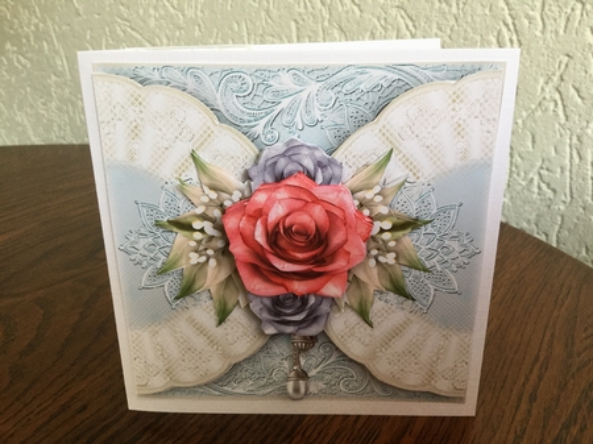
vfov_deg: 45.4
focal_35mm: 31
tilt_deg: -21.6
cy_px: 222
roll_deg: -0.4
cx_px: 296
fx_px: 531
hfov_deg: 58.4
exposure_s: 1/33
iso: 50
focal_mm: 3.3
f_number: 2.4
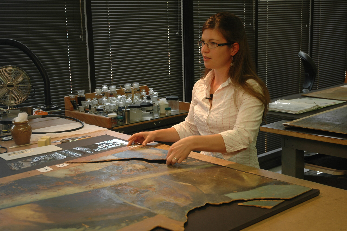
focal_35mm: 57
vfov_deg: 23.7
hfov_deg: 35.1
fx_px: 549
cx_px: 174
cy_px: 116
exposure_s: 1/50
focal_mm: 38
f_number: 4.2
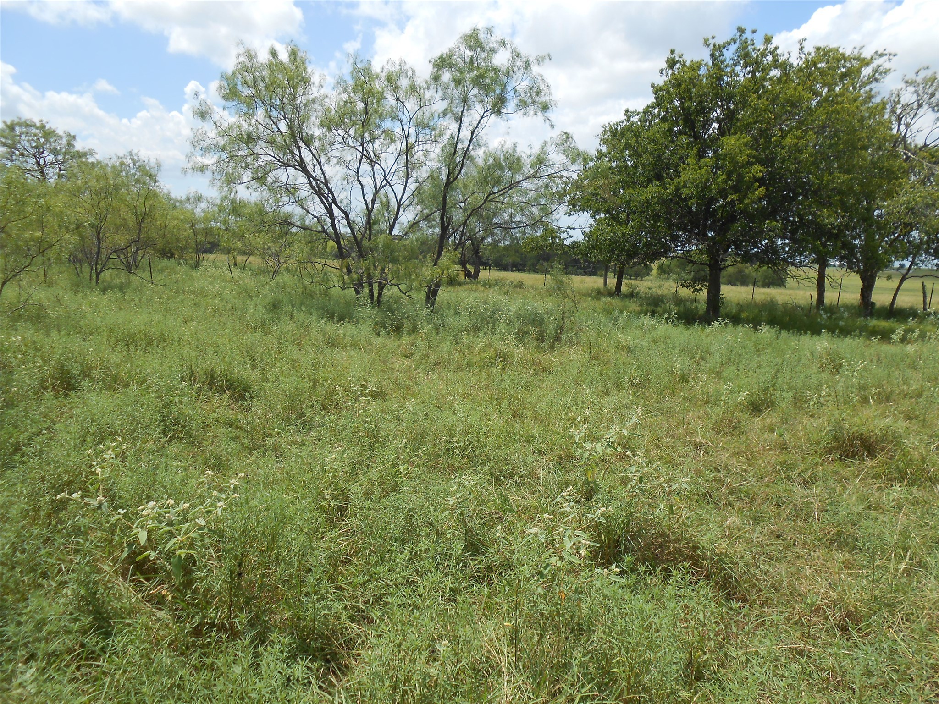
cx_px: 470
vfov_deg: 53.1
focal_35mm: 26
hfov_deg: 67.3
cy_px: 352
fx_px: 705
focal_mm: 4.6
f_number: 3.5
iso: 80
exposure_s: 1/1000
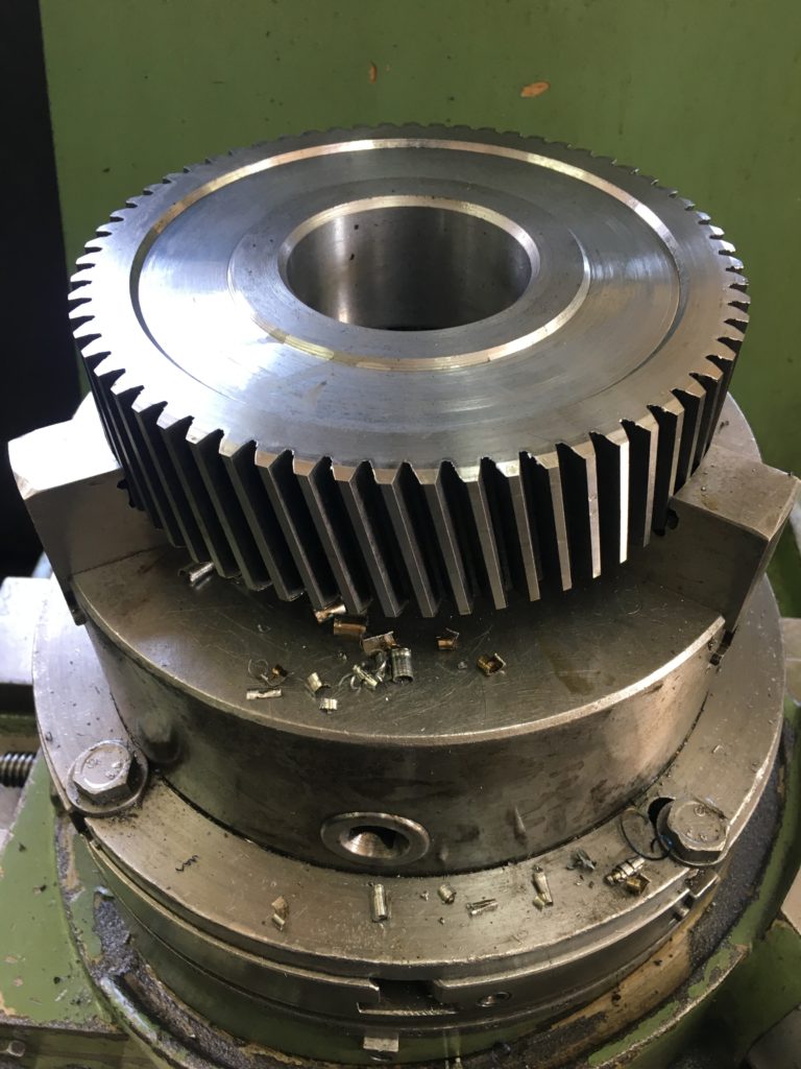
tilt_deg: -45.9
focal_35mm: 29
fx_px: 895
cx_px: 400
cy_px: 534
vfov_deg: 61.7
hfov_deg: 48.2
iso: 80
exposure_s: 1/33
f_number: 2.2
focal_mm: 4.15
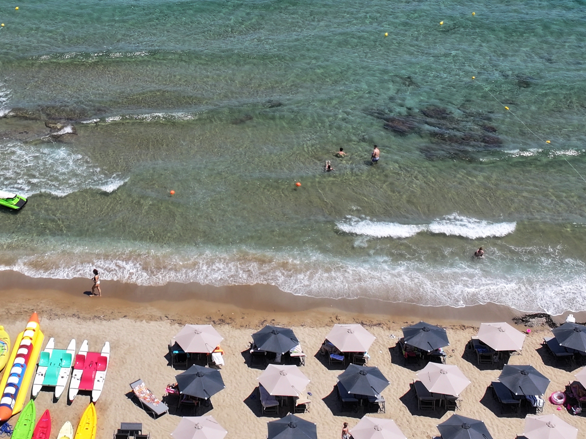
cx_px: 148
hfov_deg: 28.6
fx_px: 1134
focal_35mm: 67
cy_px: 48
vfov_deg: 21.5
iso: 100
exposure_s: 1/80
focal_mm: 12.29
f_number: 2.8
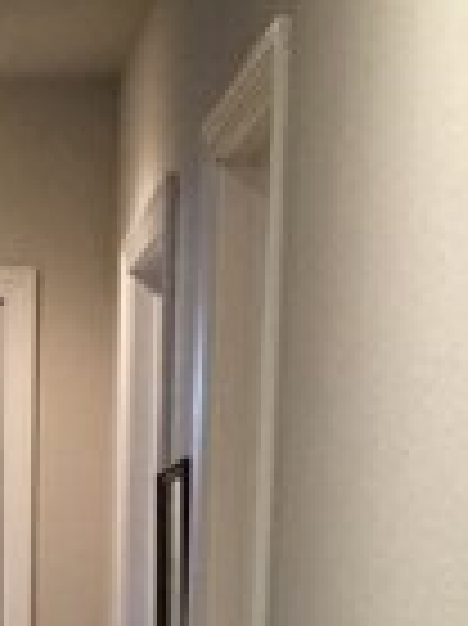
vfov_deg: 11.1
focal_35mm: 160
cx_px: -202
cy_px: 1315
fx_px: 2889
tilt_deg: -12.5
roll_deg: +0.2
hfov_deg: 9.1
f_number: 2.2
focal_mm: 4.15
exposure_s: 1/15
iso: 64
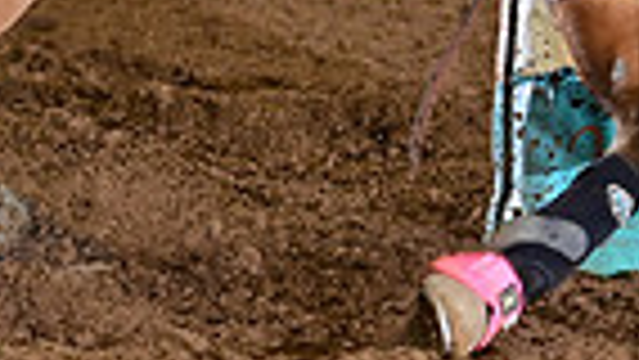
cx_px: 158
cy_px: -380
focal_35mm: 427
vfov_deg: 2.8
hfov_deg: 5.1
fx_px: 7238
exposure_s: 1/200
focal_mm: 100
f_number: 3.2
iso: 1250
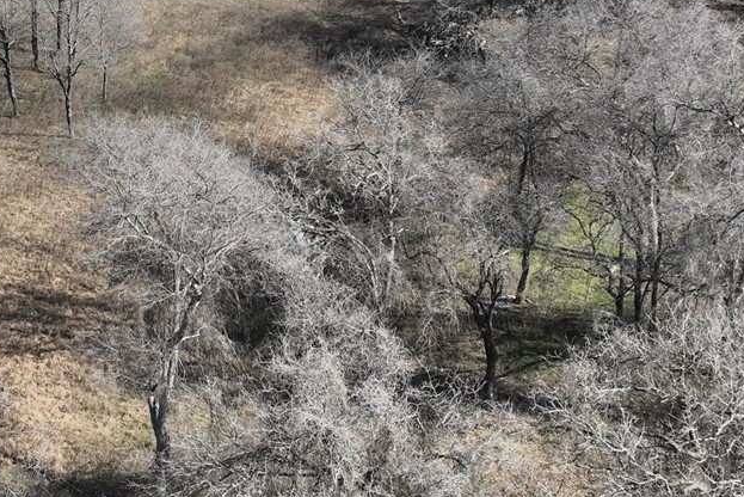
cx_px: 116
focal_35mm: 82
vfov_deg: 16.5
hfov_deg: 24.2
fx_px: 1695
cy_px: 59
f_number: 3.2
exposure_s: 1/2000
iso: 100
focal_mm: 12.29
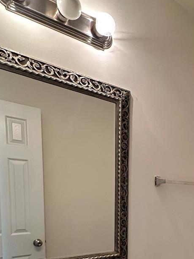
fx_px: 261
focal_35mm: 35
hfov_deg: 36.7
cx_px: 192
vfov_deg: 48.0
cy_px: 226
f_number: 2.2
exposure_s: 1/60
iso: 200
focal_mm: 2.22
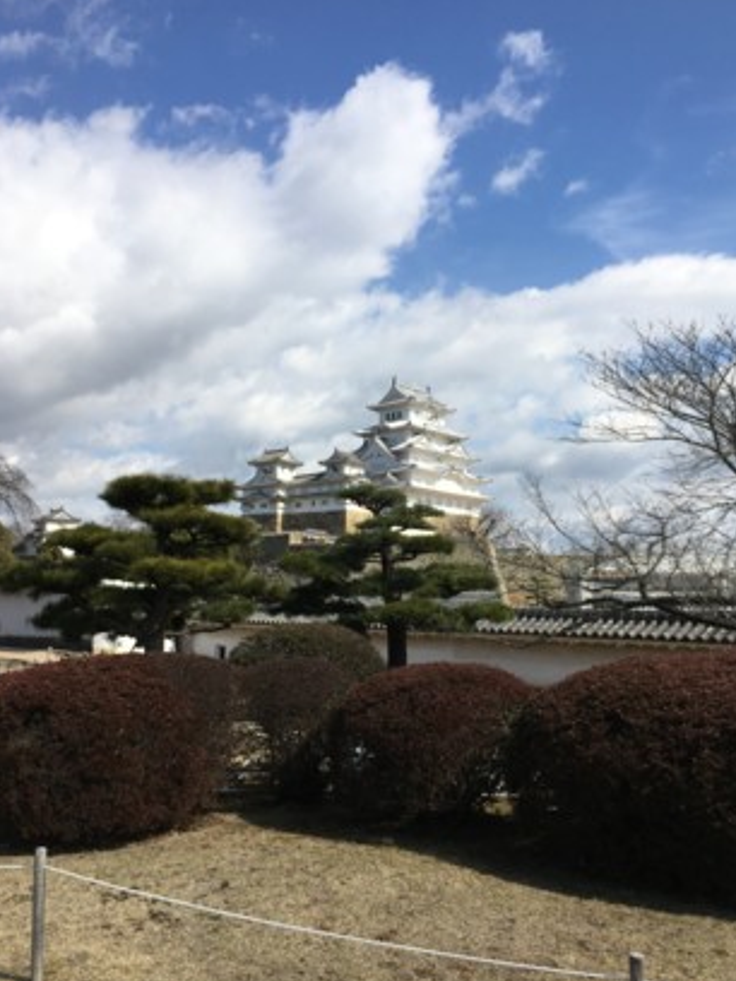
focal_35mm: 32
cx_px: 382
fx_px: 907
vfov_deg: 56.8
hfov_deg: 44.2
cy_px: 519
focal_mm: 4.15
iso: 25
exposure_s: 1/2262
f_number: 2.2
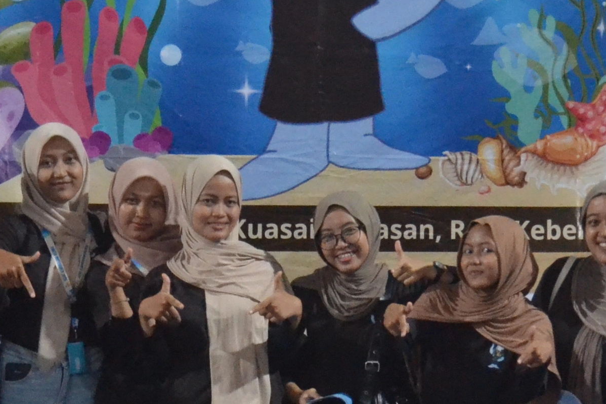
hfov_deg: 13.7
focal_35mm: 150
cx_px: 393
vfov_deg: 9.1
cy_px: 287
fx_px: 2525
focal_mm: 26
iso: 2800
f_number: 4
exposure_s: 1/60
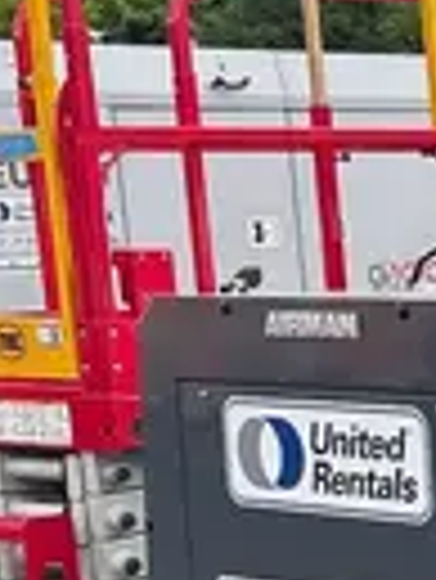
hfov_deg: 8.8
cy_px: 785
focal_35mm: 148
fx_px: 2481
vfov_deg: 12.8
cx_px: 1137
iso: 50
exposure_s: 1/433
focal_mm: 5.96
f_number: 1.6
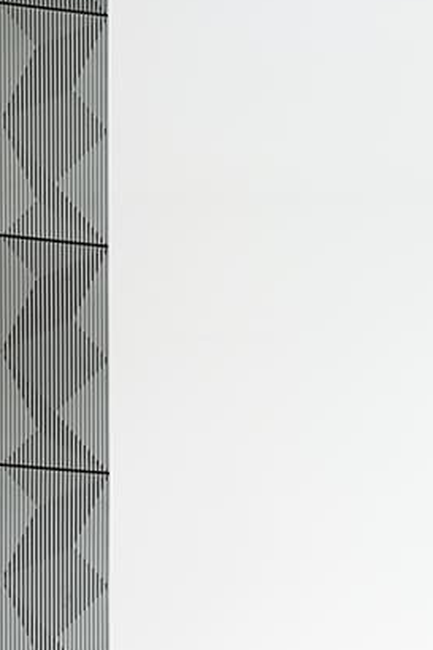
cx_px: -49
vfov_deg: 13.3
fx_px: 2510
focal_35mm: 139
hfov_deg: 9.8
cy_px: 1164
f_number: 2.8
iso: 100
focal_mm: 38
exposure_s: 1/4
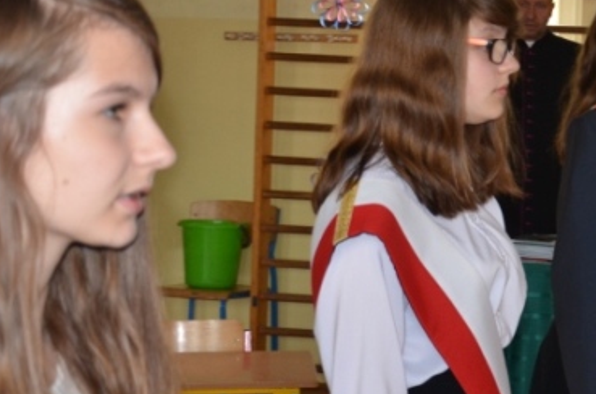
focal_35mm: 120
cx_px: 672
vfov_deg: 11.3
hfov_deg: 16.5
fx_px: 1982
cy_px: 53
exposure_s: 1/80
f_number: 4.2
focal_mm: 32
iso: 400
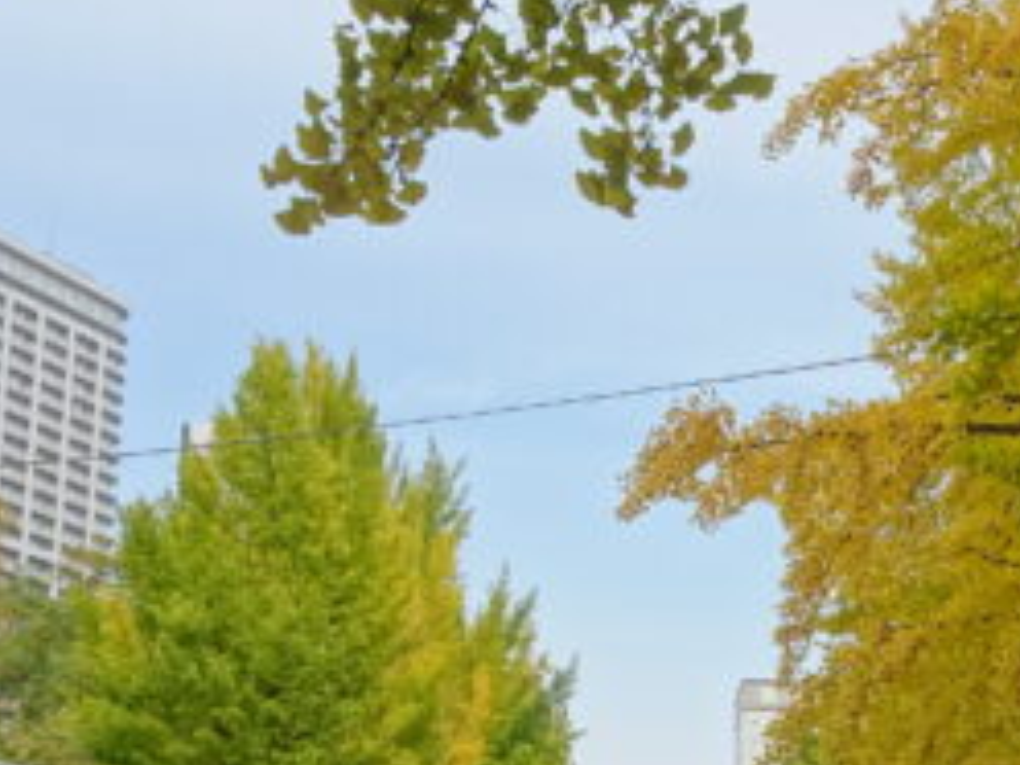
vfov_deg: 24.2
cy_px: 744
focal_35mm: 58
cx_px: 736
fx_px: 1709
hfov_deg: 32.7
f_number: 3.5
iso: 80
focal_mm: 4.1
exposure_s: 1/250
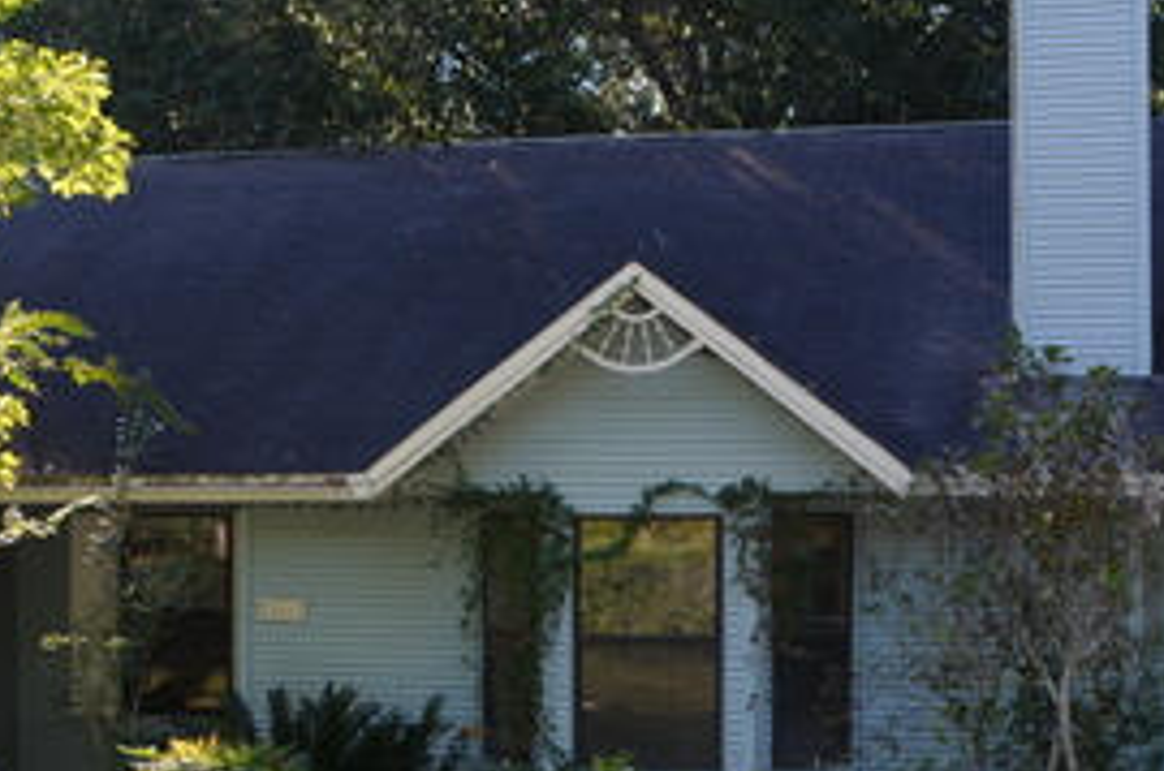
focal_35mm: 64
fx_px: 2066
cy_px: 521
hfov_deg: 31.5
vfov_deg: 21.1
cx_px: 530
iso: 100
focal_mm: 18
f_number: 3.5
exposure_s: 1/200
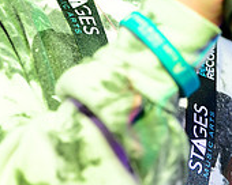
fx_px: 2678
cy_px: -39
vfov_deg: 4.0
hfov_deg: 5.0
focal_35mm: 390
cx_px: 152
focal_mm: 122
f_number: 2.8
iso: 1800
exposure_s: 1/320
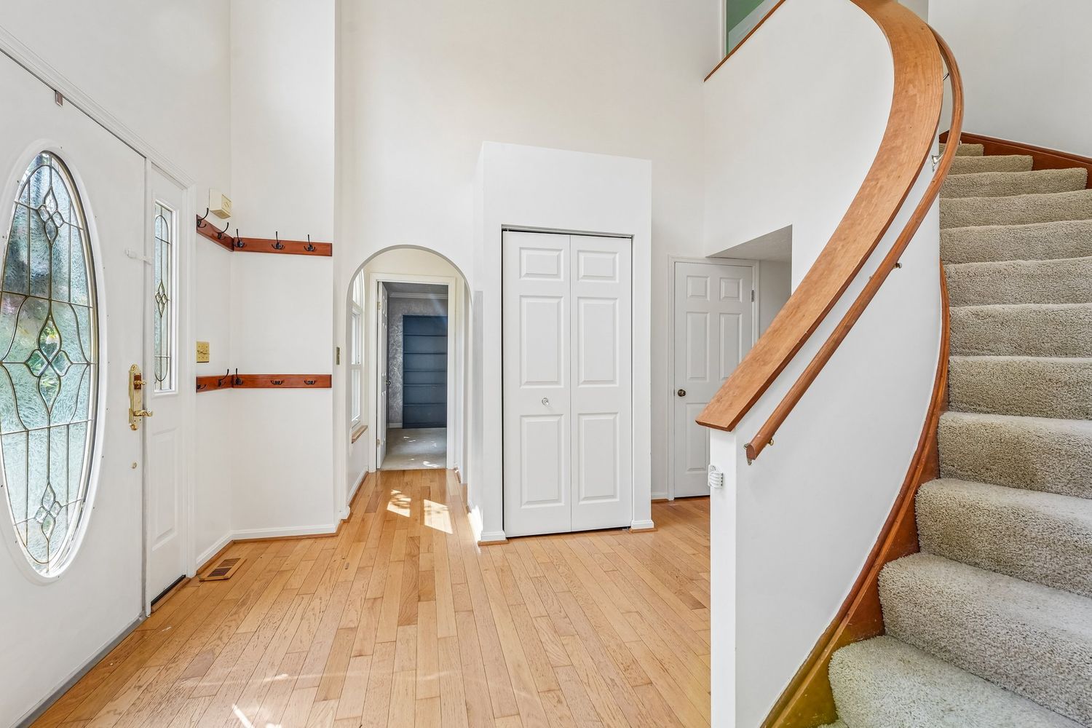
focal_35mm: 16
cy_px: 364
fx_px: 485
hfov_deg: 96.7
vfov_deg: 73.7
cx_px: 546
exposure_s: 1/125
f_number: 8
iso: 400
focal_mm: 16
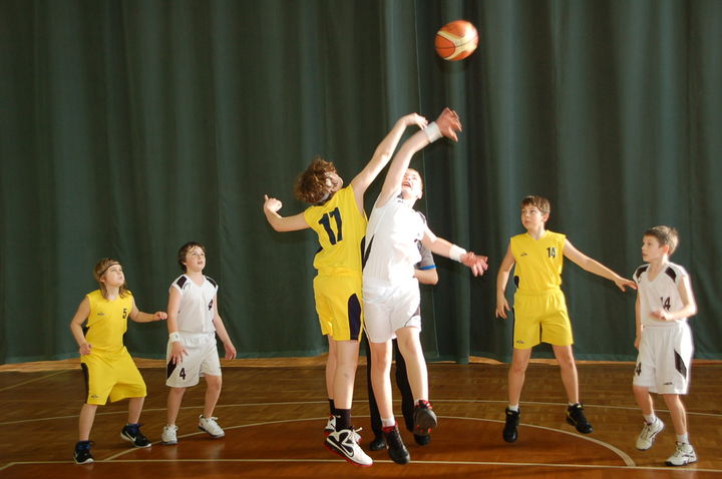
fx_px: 1082
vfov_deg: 25.0
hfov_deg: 36.9
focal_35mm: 54
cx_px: 361
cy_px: 240
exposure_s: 1/125
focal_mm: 36
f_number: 5.6
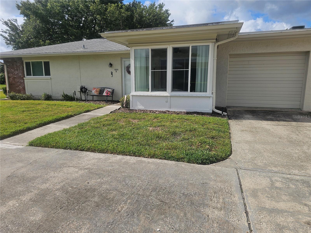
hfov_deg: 73.9
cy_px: 116
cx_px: 156
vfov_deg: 58.9
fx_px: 207
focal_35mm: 23
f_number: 1.7
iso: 10
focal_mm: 6.3
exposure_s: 1/1081
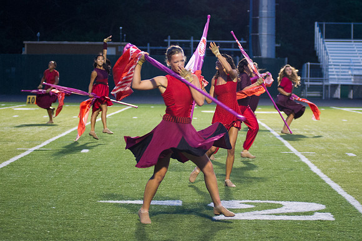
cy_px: 106
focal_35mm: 122
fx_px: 1227
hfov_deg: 16.8
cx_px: 220
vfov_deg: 11.2
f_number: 2.8
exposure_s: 1/160
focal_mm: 80
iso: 2500
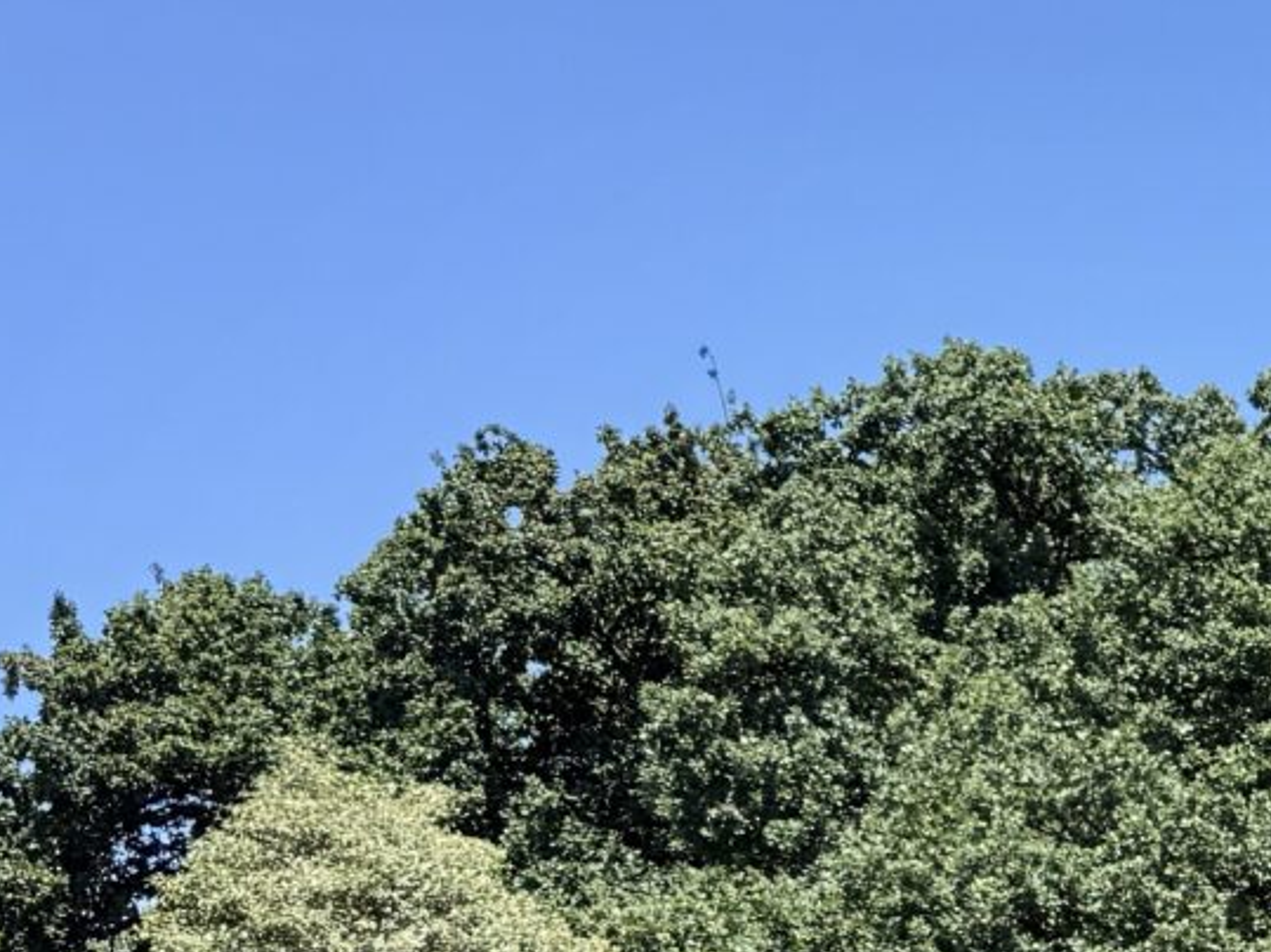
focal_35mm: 114
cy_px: 1393
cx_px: 2254
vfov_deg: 12.4
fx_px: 4185
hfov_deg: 15.1
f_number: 1.78
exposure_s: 1/1855
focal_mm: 6.76
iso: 80
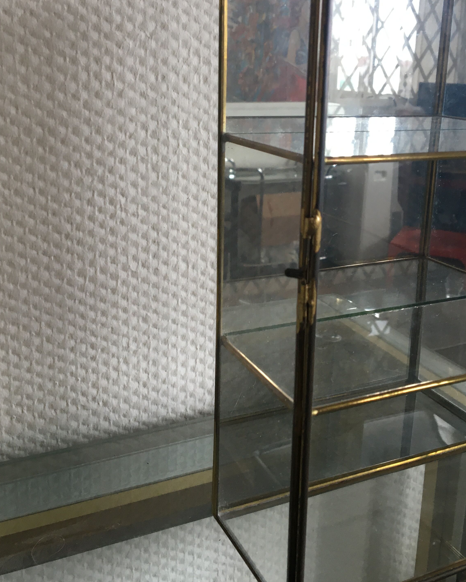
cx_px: 244
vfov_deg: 45.6
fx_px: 689
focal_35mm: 40
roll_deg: -1.2
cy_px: 244
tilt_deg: -14.4
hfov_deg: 37.3
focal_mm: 4.15
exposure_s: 1/33
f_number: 2.2
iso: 80
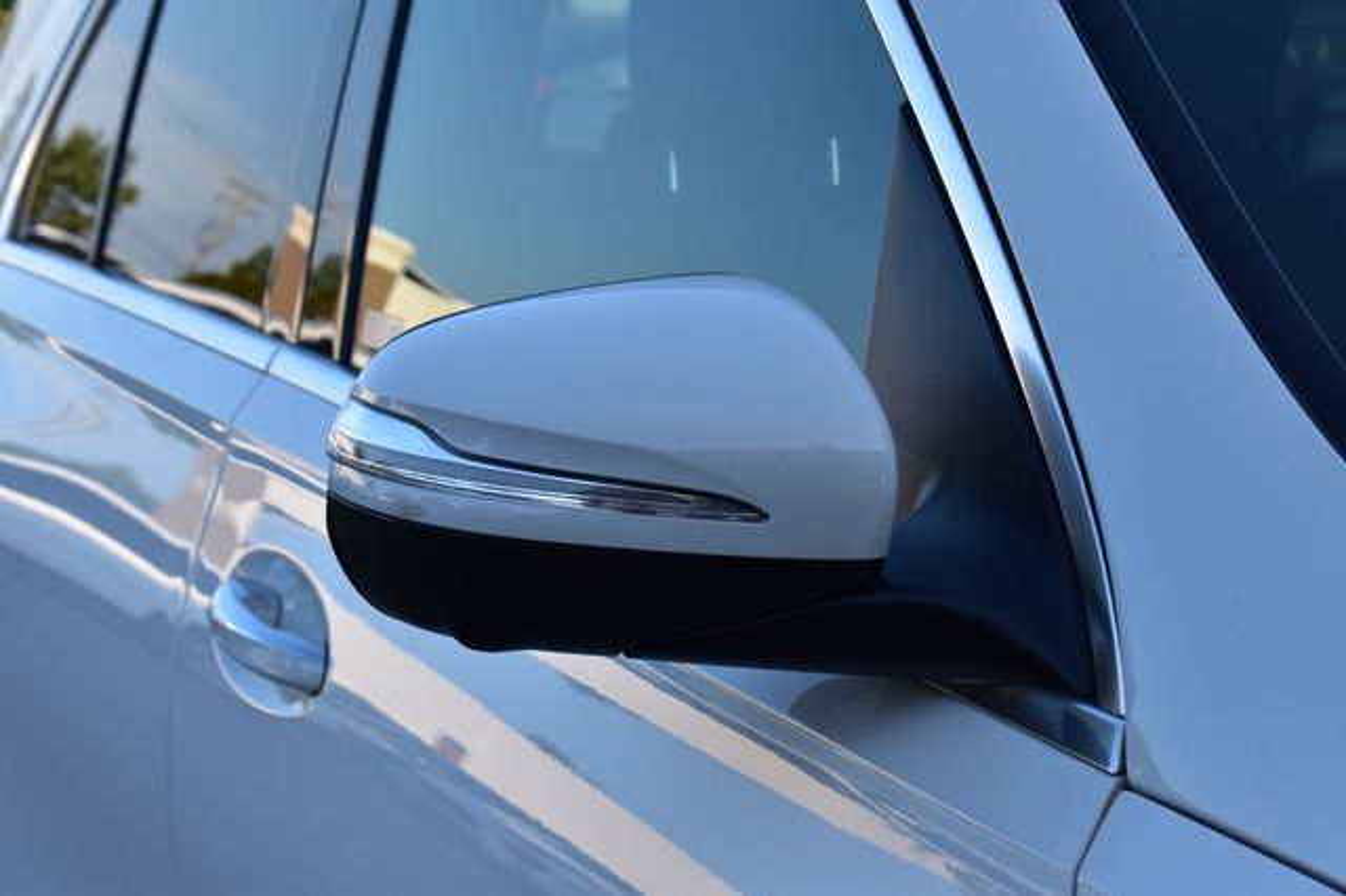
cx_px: 673
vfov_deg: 16.5
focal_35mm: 82
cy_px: 448
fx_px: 3083
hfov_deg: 24.6
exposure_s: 1/250
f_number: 10
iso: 400
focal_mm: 55
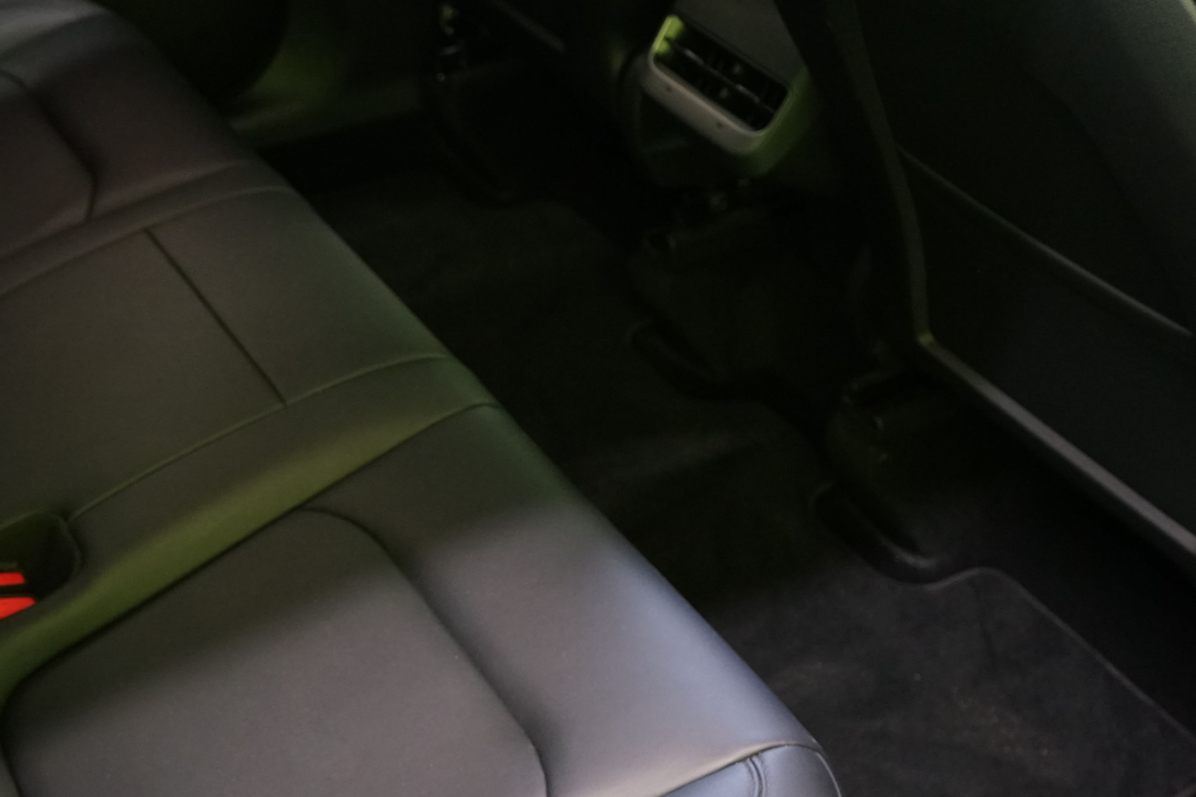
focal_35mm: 50
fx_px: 1661
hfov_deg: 39.2
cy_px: 375
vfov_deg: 27.0
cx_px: 421
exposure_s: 1/20
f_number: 4.5
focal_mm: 29
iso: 2500
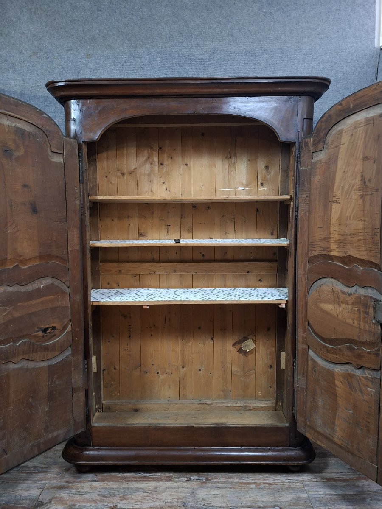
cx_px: 191
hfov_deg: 58.9
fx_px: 338
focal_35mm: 23
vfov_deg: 73.9
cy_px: 254
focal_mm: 5.54
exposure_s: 1/25
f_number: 1.8
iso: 500
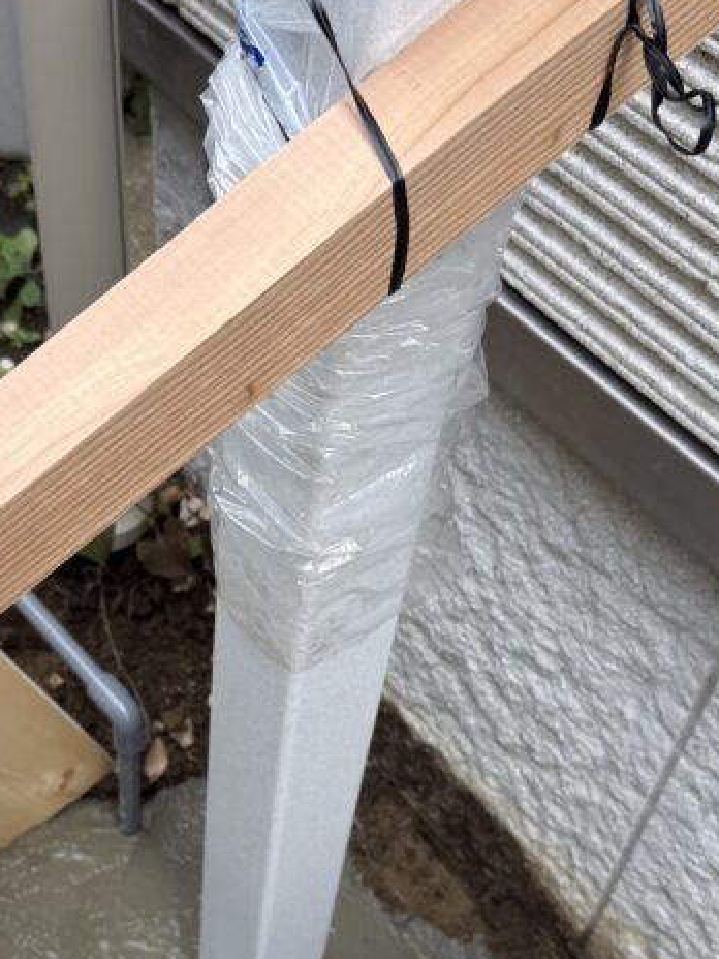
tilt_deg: -55.8
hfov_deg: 27.3
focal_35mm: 53
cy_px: 705
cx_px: 211
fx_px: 1468
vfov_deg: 35.5
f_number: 1.78
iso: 80
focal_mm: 6.76
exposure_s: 1/532
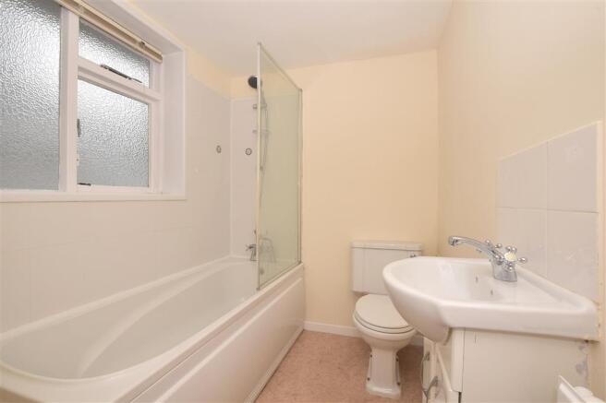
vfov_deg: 77.3
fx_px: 252
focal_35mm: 15
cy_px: 202
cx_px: 303
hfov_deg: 100.4
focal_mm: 10
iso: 400
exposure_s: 1/200
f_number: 18
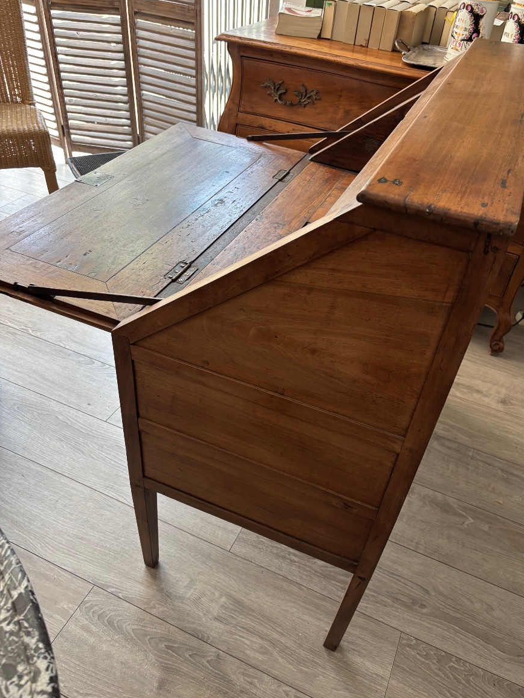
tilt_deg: -41.0
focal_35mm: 27
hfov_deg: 51.3
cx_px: 271
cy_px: 356
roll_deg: -6.1
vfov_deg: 65.3
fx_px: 545
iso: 160
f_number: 1.6
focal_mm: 5.96
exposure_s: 1/60
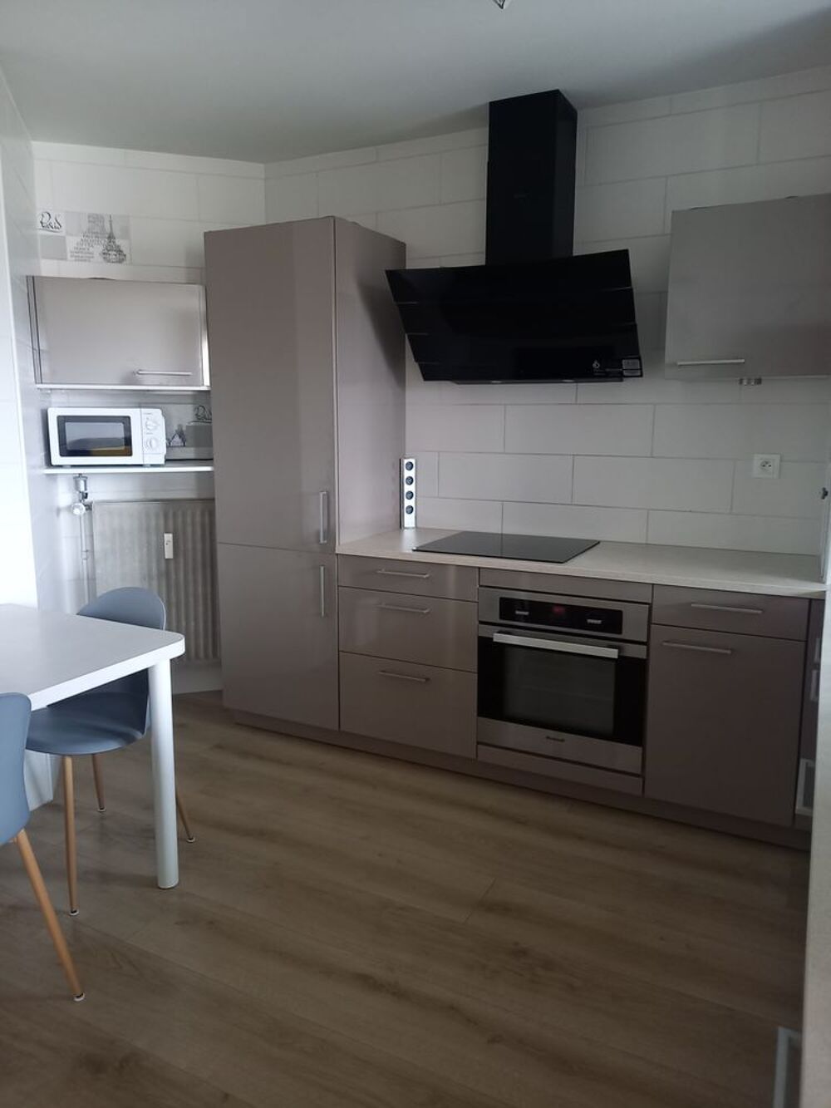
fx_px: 800
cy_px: 554
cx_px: 416
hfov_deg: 54.9
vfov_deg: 69.4
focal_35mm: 25
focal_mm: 4.65
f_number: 1.8
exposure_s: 1/25
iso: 500
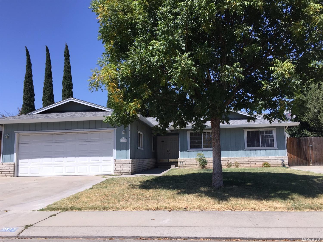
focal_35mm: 29
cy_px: 121
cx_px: 162
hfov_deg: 61.7
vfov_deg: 48.2
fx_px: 271
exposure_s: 1/1582
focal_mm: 4.15
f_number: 2.2
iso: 32
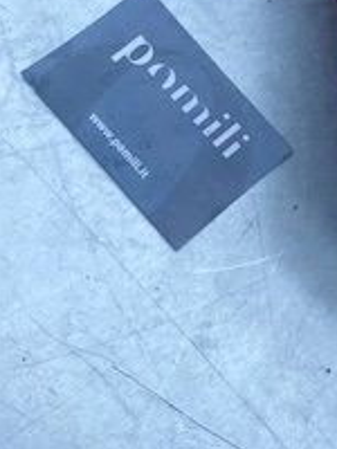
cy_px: -34
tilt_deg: -60.9
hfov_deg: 16.0
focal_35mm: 83
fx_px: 1077
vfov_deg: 22.4
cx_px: 535
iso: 32
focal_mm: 4.25
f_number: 1.8
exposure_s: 1/767
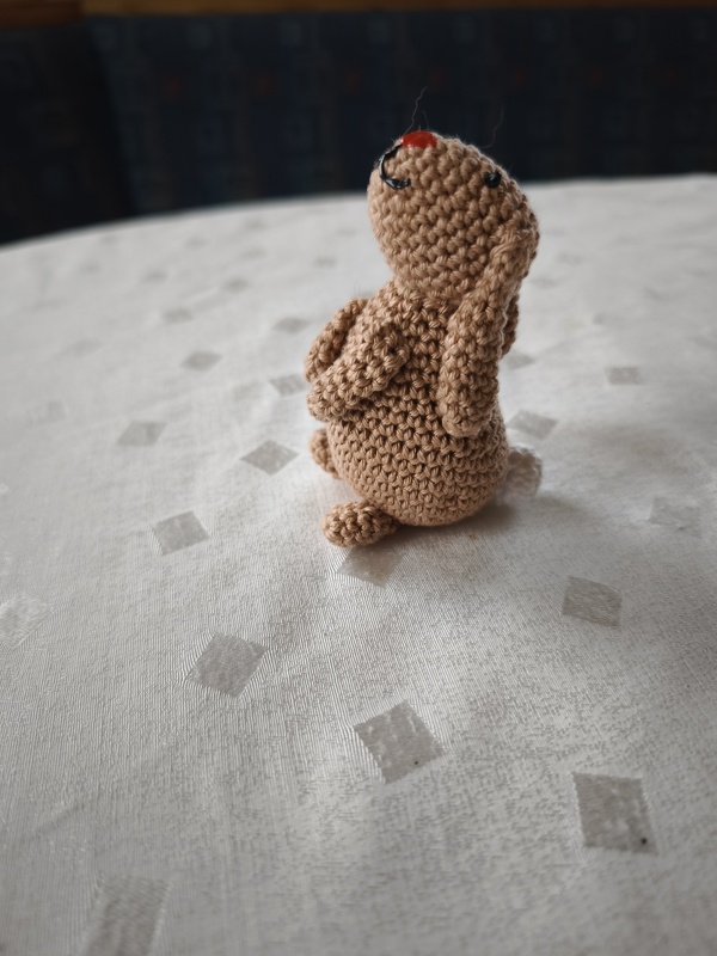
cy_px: 478
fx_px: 635
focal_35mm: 23
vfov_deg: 73.9
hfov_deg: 58.9
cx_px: 358
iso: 200
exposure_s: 1/100
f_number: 1.6
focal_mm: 6.57
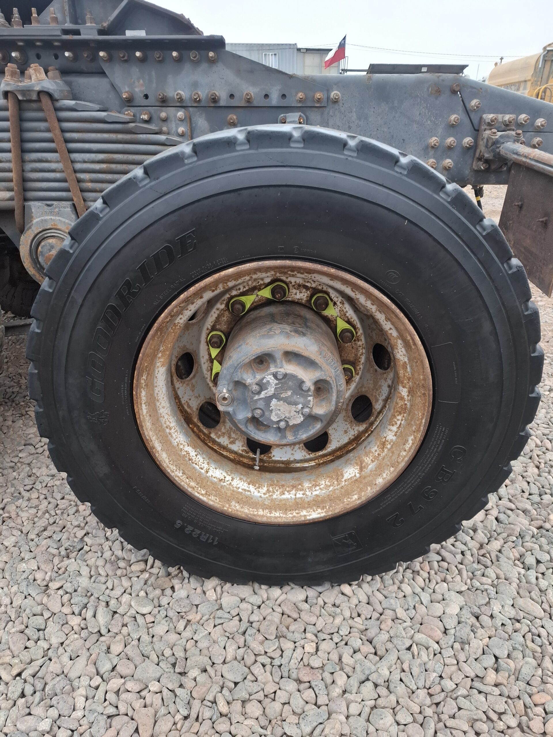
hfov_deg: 58.9
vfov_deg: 73.9
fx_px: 490
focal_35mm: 23
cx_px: 276
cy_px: 368
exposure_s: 1/100
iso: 64
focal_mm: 5.54
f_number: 1.8
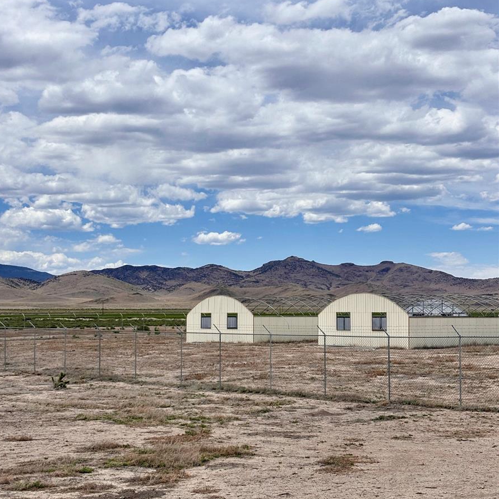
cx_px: 247
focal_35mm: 62
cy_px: 285
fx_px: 1011
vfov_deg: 27.7
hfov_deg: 27.7
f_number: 1.6
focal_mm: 5.96
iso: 32
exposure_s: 1/5618
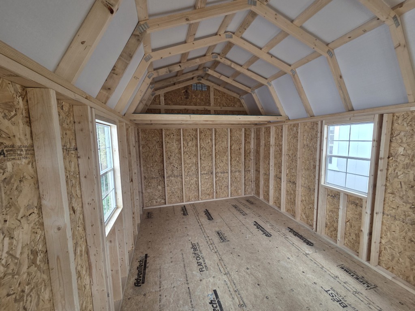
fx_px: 156
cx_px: 208
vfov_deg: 89.9
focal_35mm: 13
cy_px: 156
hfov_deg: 106.2
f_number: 2.2
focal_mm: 2.2
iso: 100
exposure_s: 1/120
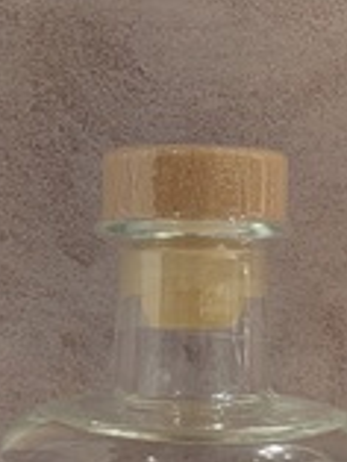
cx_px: 188
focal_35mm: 65
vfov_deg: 26.6
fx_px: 868
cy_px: 546
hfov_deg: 22.6
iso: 155
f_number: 1.7
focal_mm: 4.53
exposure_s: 1/50
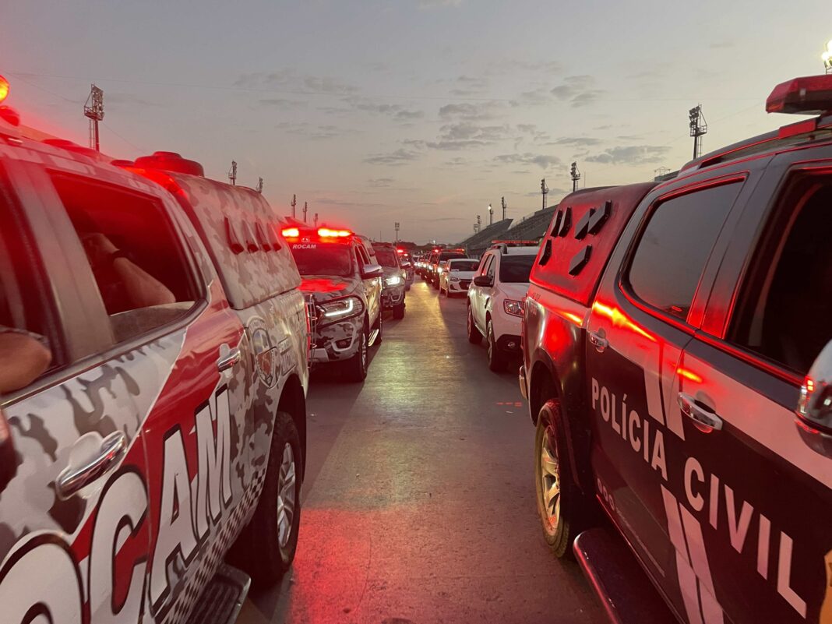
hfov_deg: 67.3
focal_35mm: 26
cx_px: 416
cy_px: 312
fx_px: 625
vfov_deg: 53.1
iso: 160
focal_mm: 4.2
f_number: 1.6
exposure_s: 1/56
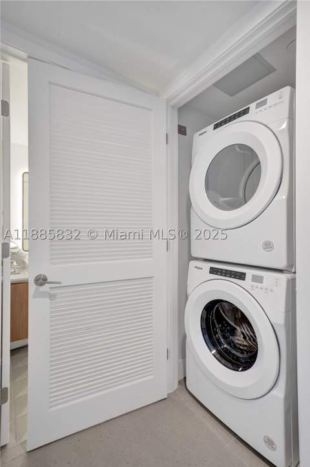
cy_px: 234
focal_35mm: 16
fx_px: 207
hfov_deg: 73.6
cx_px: 155
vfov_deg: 96.8
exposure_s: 1/100
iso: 640
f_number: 4
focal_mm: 16
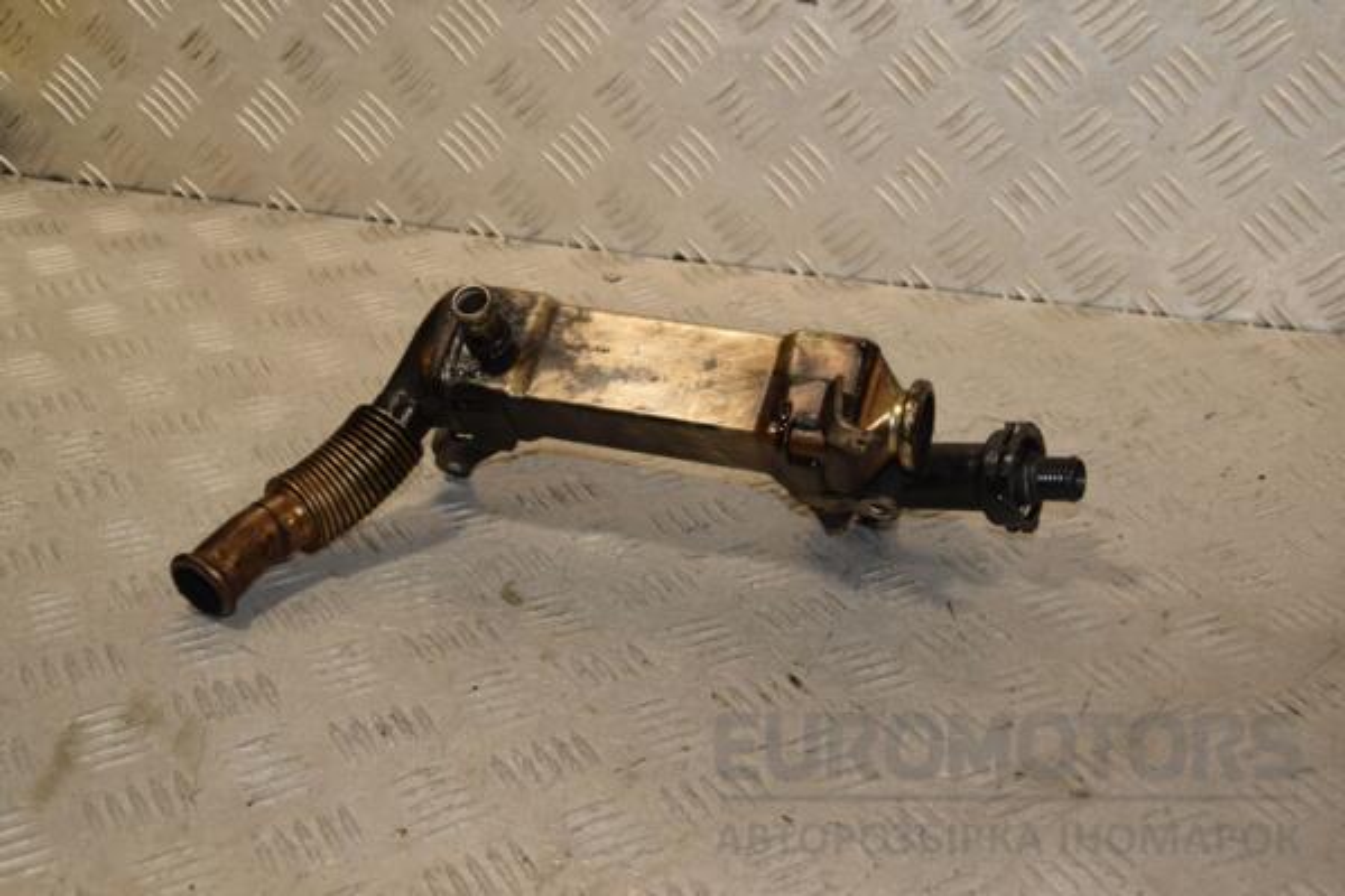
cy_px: 448
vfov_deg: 23.8
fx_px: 2129
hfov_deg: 35.1
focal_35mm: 57
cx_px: 672
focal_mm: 38
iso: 800
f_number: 7.1
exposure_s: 1/200
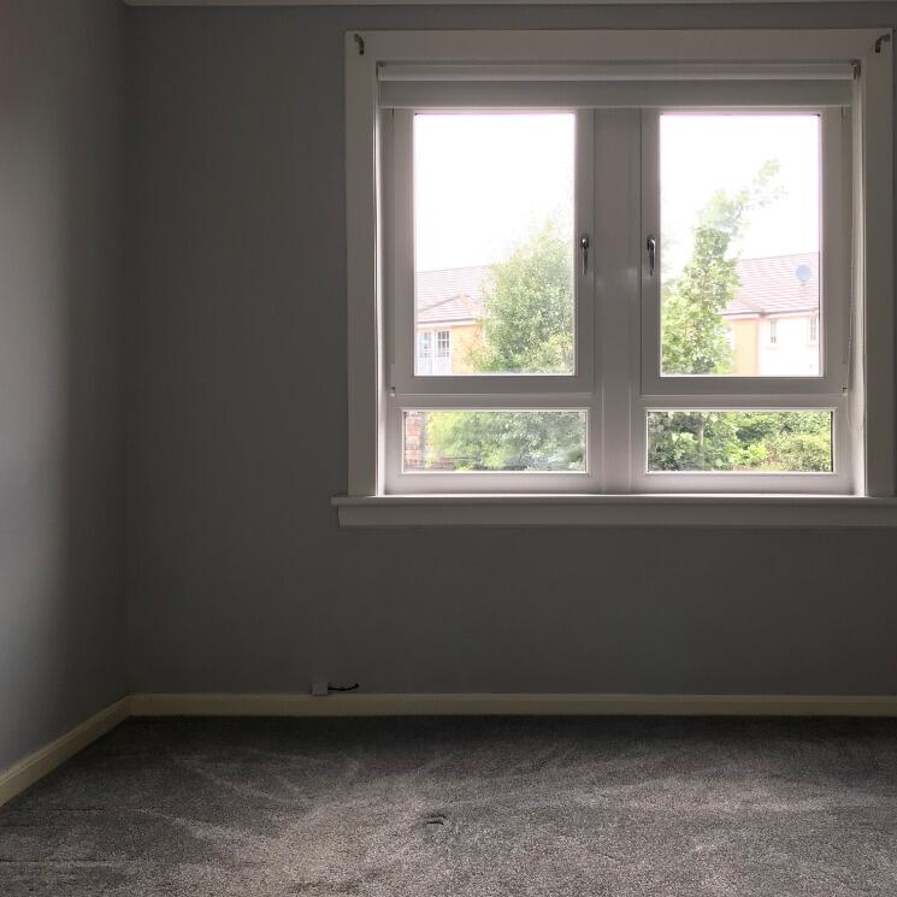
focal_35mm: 34
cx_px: 549
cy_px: 441
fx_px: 997
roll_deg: -0.3
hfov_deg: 48.1
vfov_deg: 48.4
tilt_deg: -1.2
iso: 32
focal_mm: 3.99
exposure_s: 1/100
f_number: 1.8
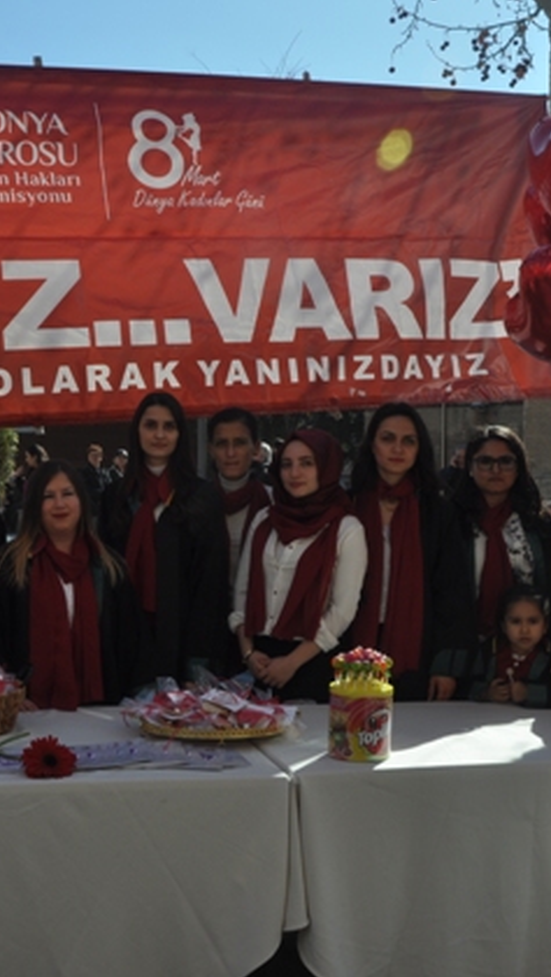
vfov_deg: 47.3
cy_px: 492
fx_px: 1114
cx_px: 167
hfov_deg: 27.5
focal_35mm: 43
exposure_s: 1/320
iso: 200
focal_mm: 18
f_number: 9
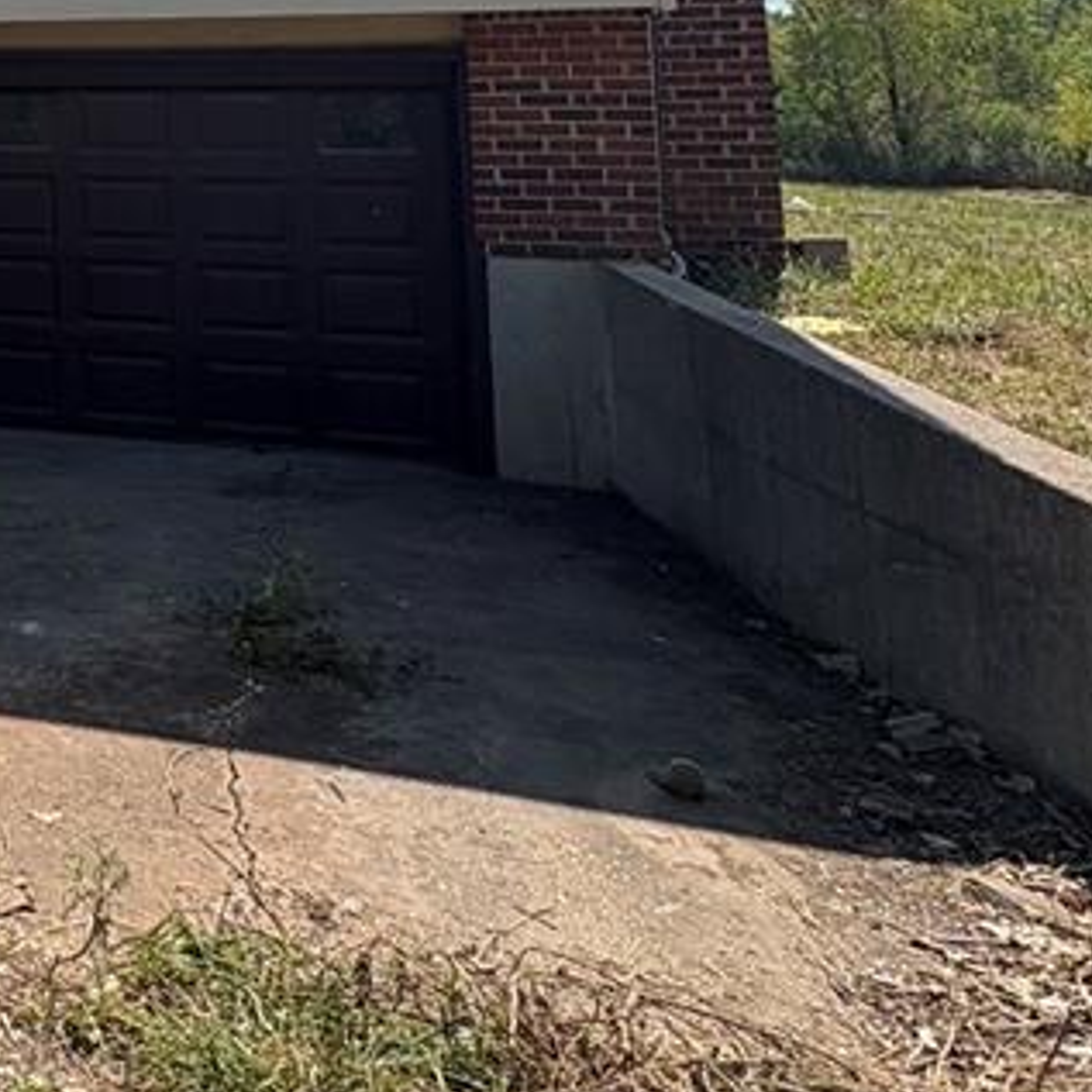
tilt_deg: +6.5
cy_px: -24
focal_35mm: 40
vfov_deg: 37.1
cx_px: -265
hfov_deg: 33.0
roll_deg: -1.3
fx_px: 1428
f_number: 2.2
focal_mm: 2.22
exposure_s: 1/849
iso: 50
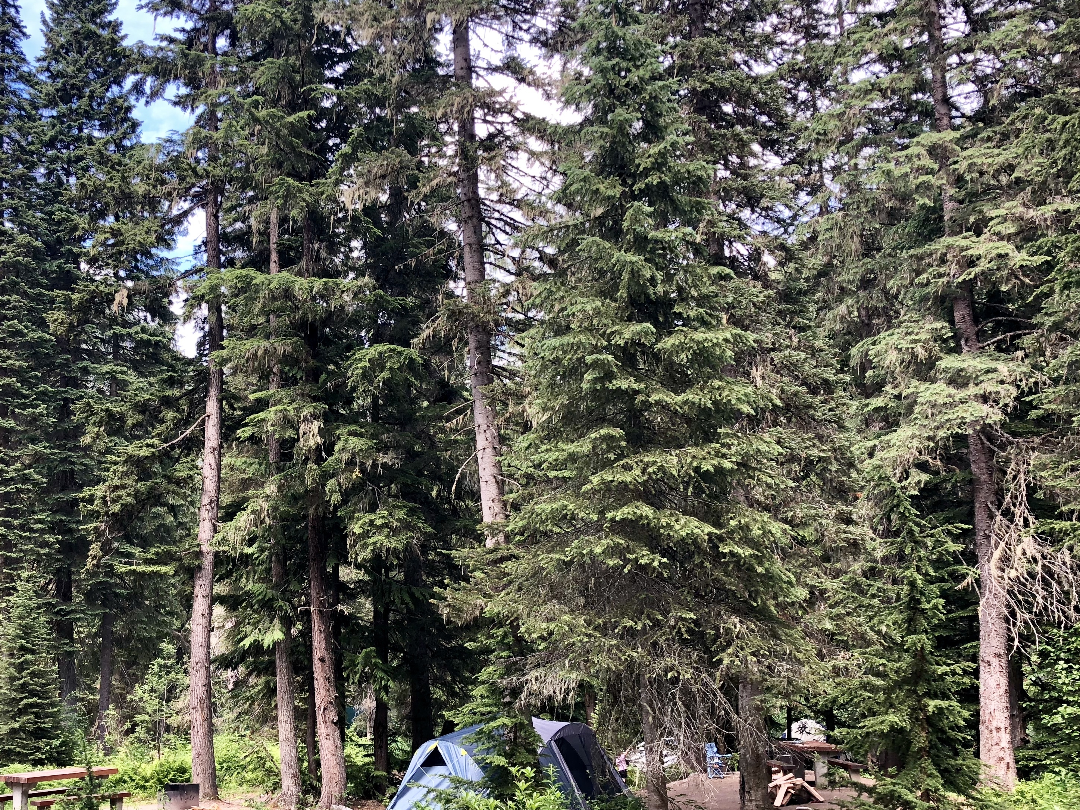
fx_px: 1217
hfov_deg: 47.3
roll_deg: +1.0
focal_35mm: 39
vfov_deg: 36.8
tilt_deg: +9.9
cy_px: 448
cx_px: 388
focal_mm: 3.99
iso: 25
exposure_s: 1/120
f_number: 1.8
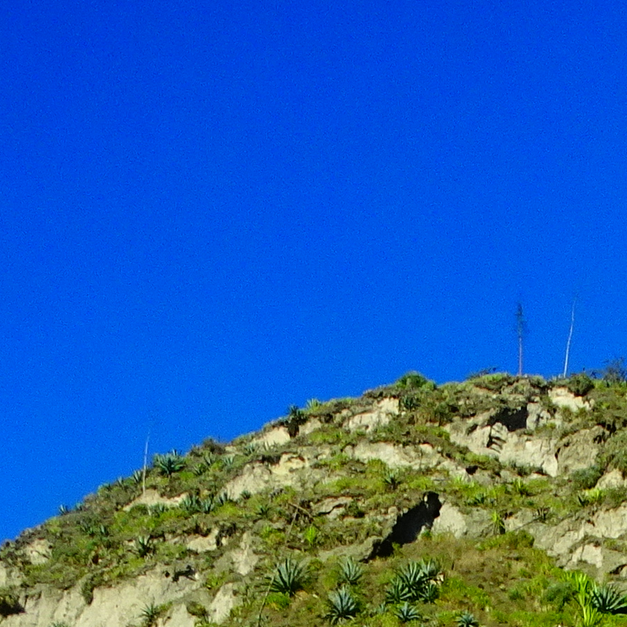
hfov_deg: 14.9
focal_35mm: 116
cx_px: 565
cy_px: 1227
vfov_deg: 13.1
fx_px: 2377
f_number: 3.5
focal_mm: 4.1
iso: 80
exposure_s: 1/250
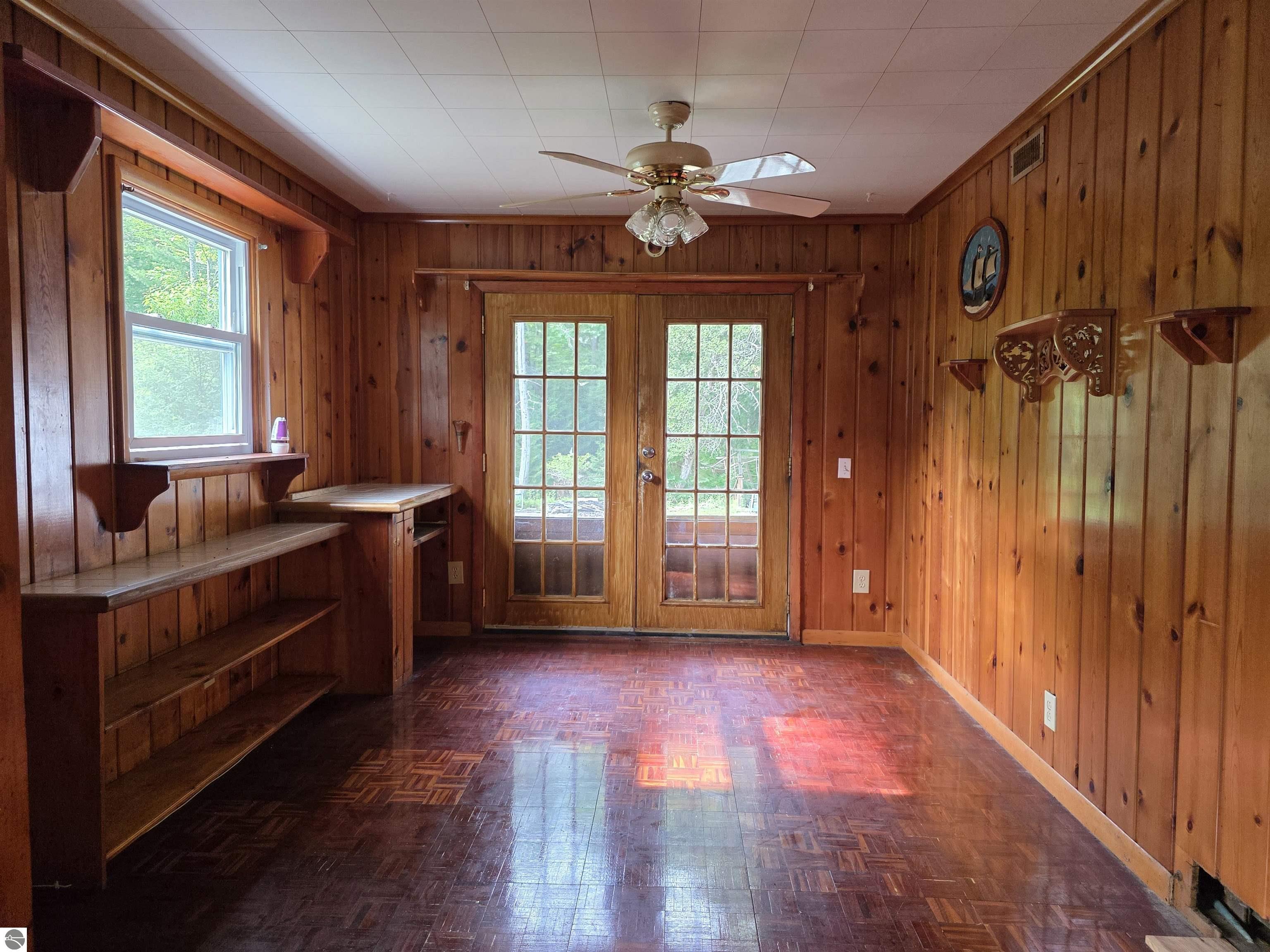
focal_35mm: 23
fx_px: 844
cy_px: 476
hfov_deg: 73.9
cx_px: 635
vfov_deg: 58.9
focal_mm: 6.3
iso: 320
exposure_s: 1/120
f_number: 1.7
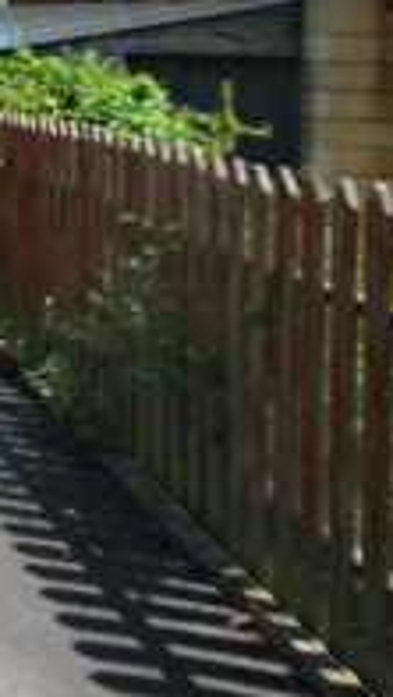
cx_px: -556
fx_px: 1036
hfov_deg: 14.3
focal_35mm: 56
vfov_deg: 33.1
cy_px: -46
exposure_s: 1/200
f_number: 7.1
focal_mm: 10
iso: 100
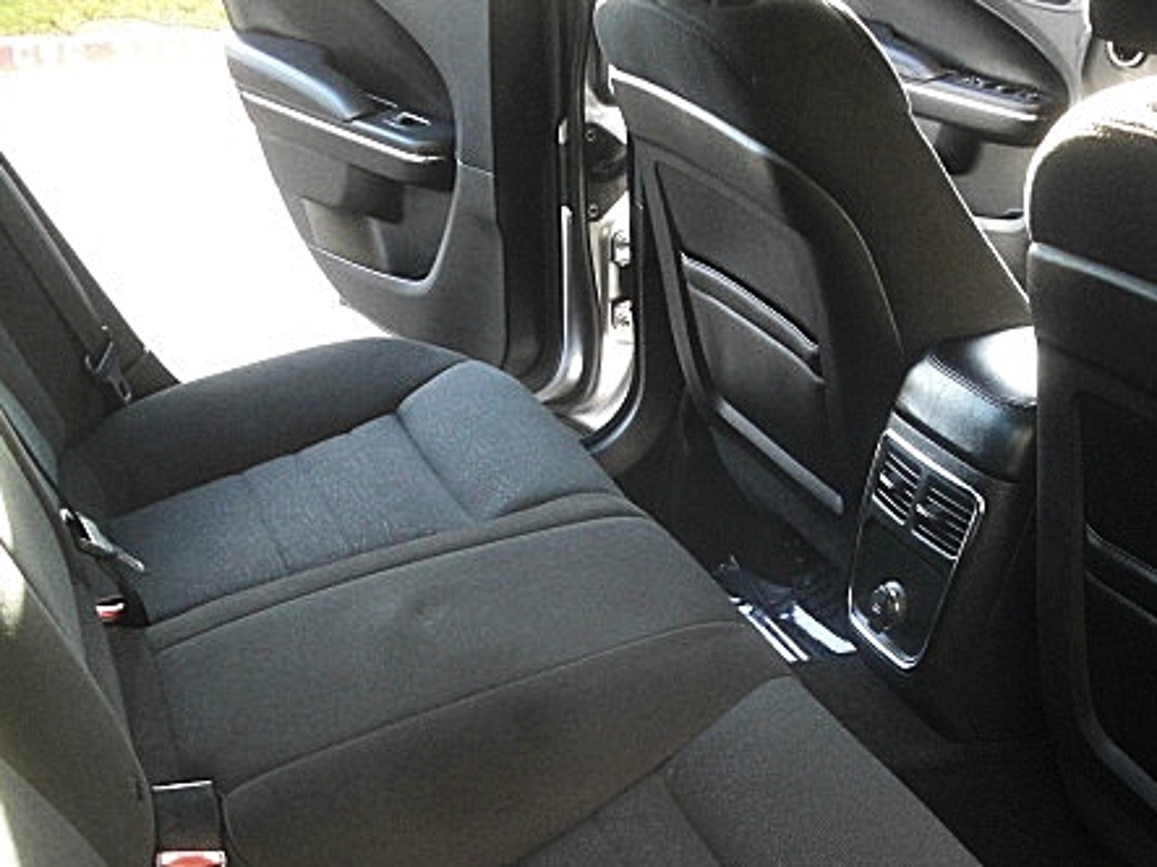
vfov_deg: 27.8
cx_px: 729
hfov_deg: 36.6
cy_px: 606
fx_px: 1738
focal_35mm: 52
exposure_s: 1/100
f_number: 2.8
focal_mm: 6.3
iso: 400
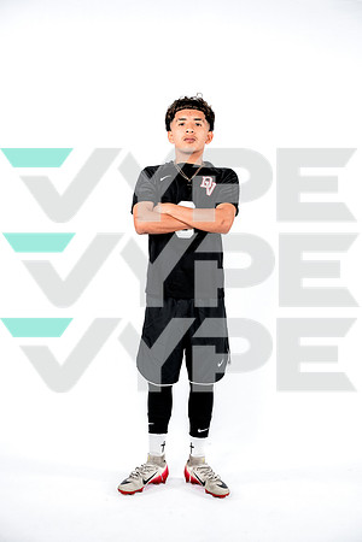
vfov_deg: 44.9
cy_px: 271
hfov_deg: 30.8
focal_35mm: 44
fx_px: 658
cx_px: 181
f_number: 4.5
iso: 160
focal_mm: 43.6
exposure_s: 1/250
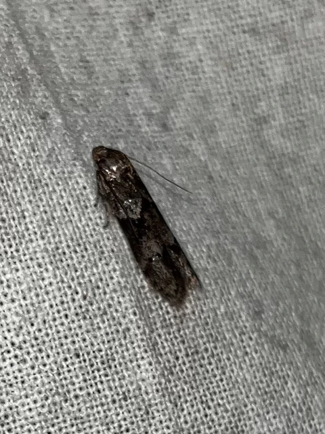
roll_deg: +20.7
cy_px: 217
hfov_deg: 53.1
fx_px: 325
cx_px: 162
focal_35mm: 26
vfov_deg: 67.3
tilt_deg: -5.3
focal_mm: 5.1
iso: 32
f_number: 1.6
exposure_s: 1/1832
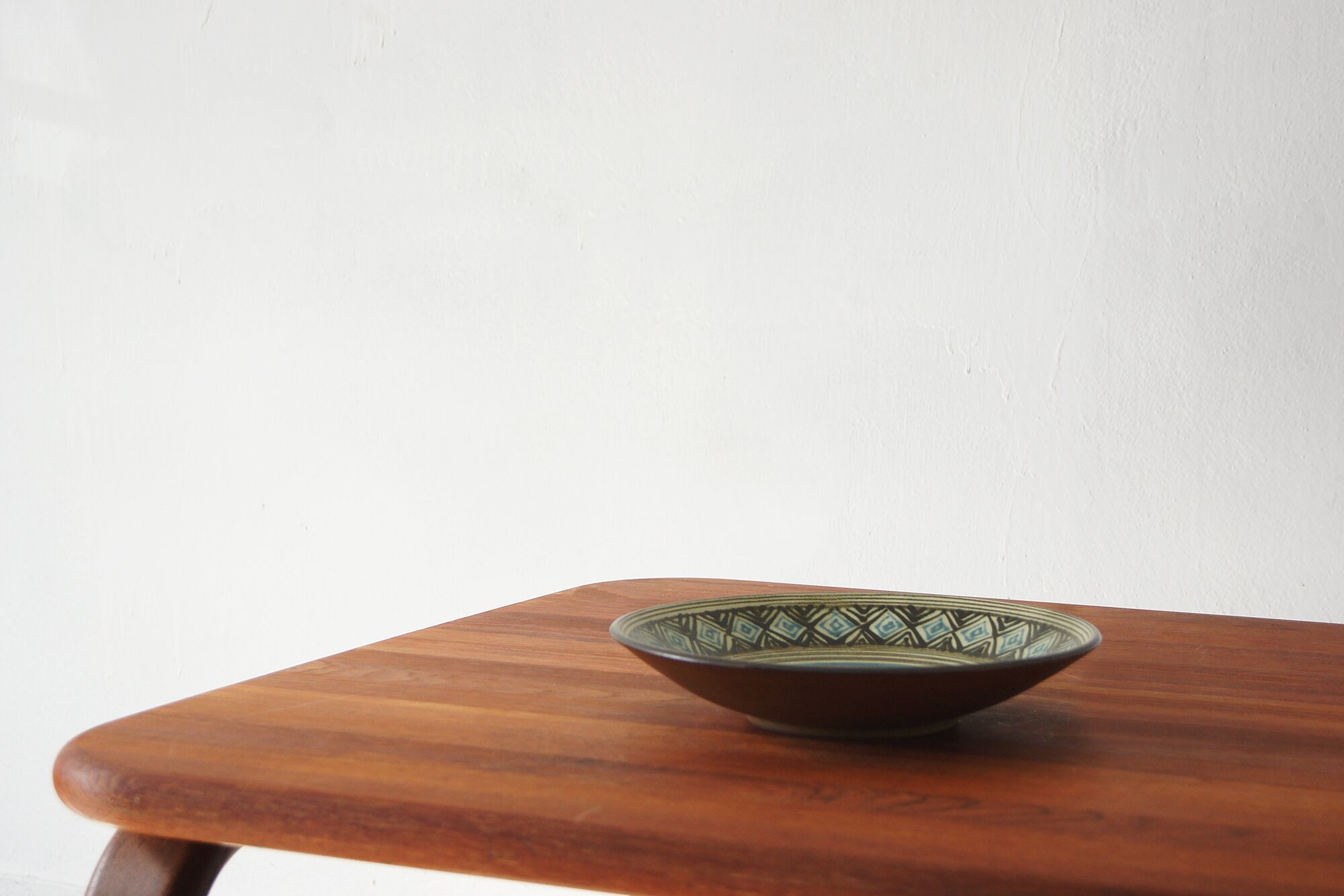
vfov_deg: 20.2
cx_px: 672
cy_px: 448
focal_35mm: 68
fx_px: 2520
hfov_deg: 29.9
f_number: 5.6
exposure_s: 1/60
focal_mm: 45
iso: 400
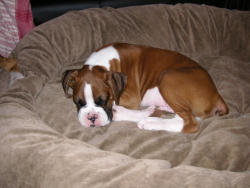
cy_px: 94
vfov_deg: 38.7
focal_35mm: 37
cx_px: 125
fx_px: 267
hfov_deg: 50.1
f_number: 2.8
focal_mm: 6.1
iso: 160
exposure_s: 1/45
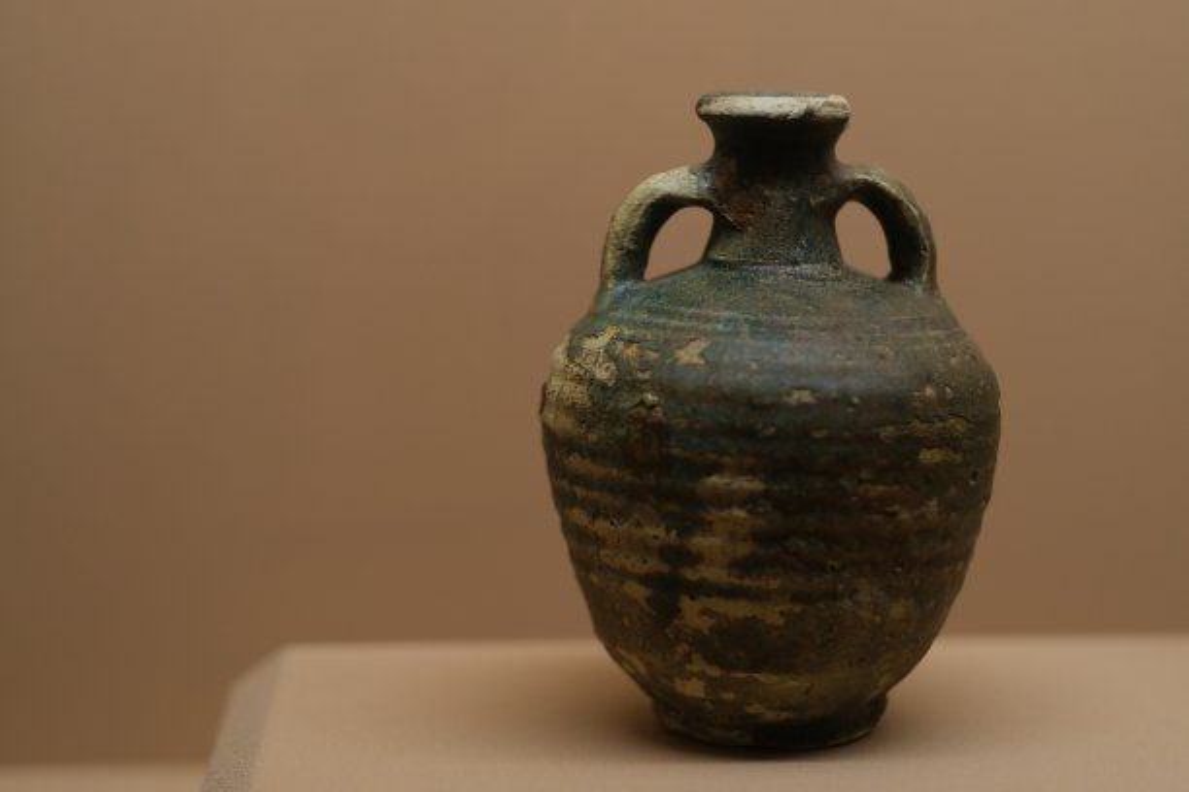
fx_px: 2774
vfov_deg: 16.3
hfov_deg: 24.2
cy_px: 396
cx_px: 594
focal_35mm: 84
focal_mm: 56
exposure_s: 1/85
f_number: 1.2
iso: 500
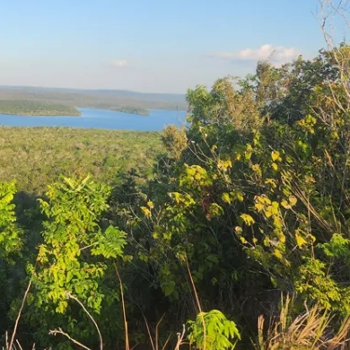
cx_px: -24
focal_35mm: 50
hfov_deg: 30.8
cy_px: 98
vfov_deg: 33.5
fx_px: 572
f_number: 1.8
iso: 20
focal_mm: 5.4
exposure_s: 1/836
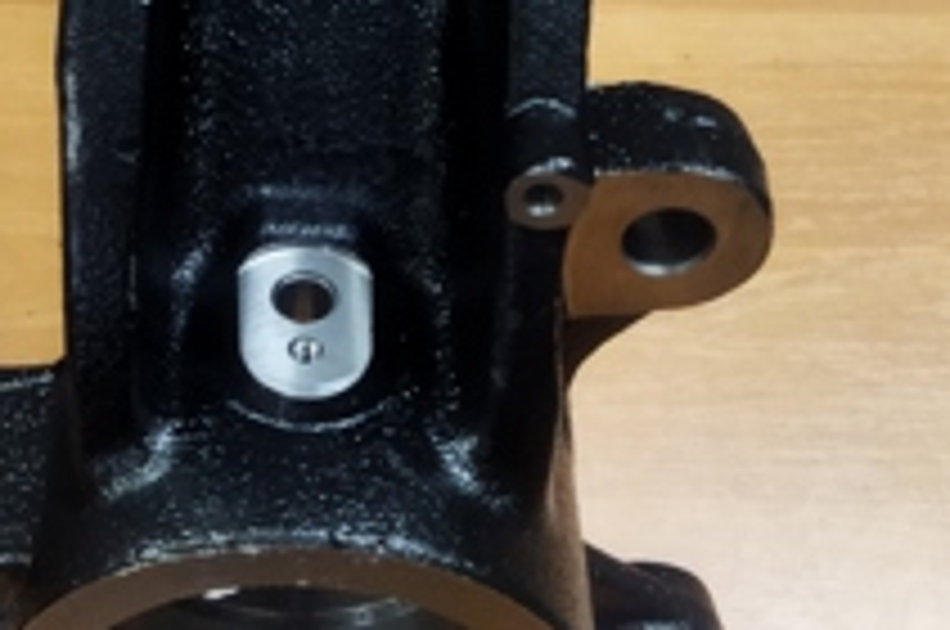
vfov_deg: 20.4
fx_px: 1686
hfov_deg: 30.9
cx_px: 243
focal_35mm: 64
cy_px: -18
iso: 384
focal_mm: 4.71
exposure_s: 1/25
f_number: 1.79
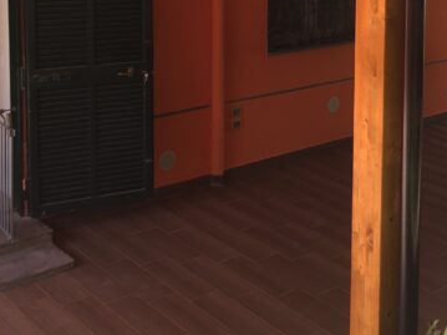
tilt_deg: -7.7
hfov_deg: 30.5
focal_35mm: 62
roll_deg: -1.5
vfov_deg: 22.6
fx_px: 800
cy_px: -11
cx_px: 350
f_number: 2.2
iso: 32
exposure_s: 1/120
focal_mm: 4.15
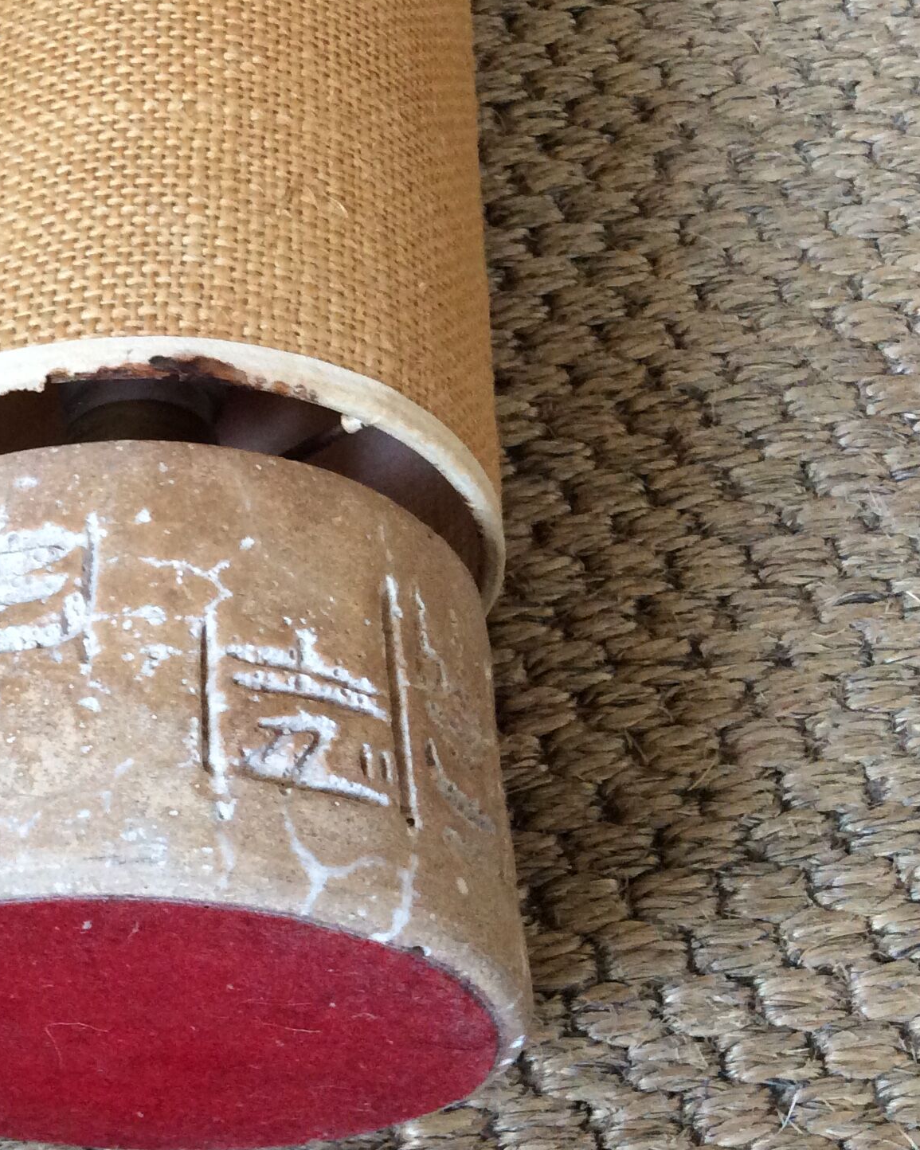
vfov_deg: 33.6
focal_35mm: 56
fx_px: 1906
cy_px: 583
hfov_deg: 25.6
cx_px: -34
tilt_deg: -57.3
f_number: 2.4
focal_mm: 3.3
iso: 125
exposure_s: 1/25
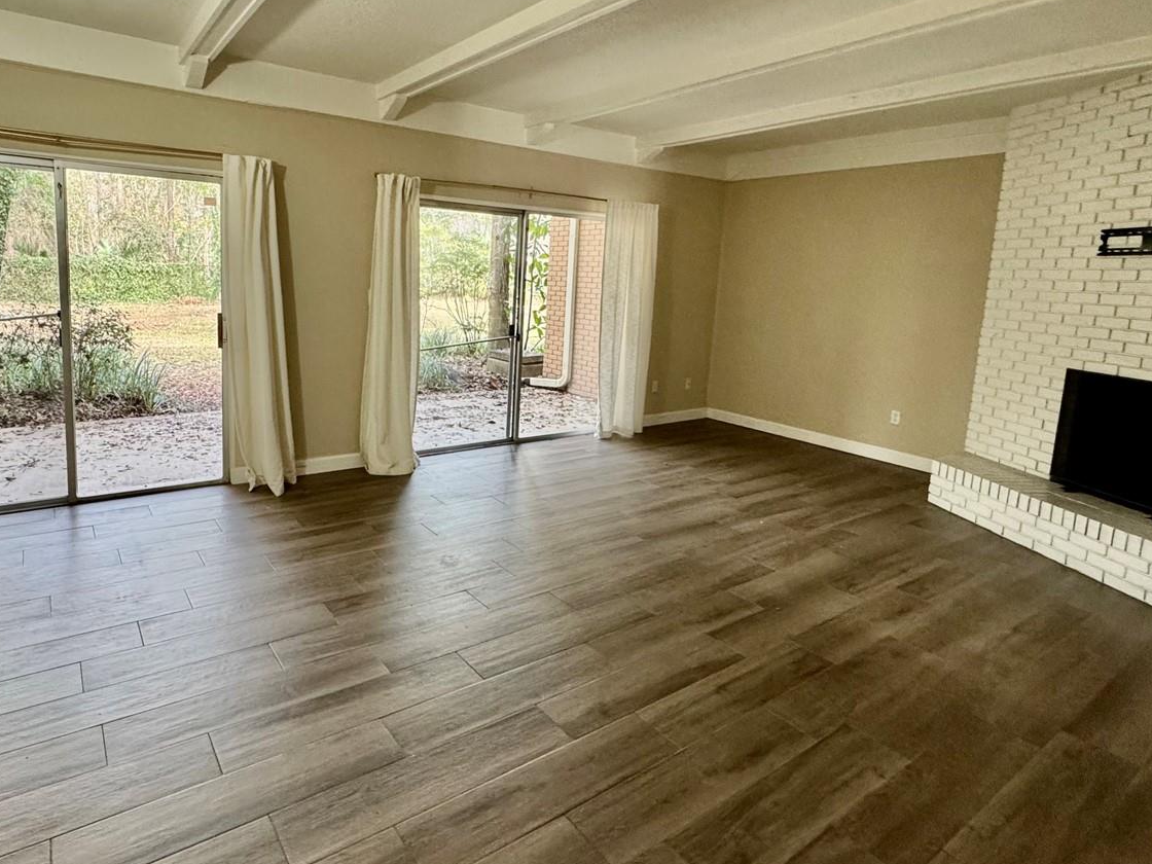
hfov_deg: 80.9
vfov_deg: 65.6
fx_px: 666
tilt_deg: -8.4
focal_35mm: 20
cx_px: 470
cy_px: 361
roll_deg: -2.1
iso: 320
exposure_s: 1/120
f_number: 2.2
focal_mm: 2.22
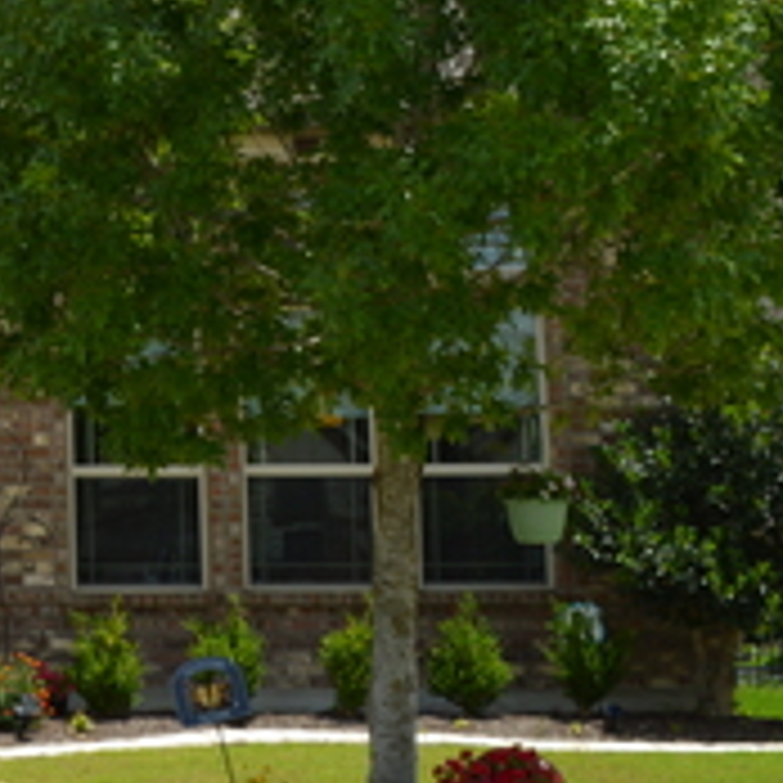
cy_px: 256
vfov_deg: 18.4
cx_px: -428
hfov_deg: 16.6
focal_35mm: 94
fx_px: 2406
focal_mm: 20
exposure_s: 1/200
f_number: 10
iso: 100
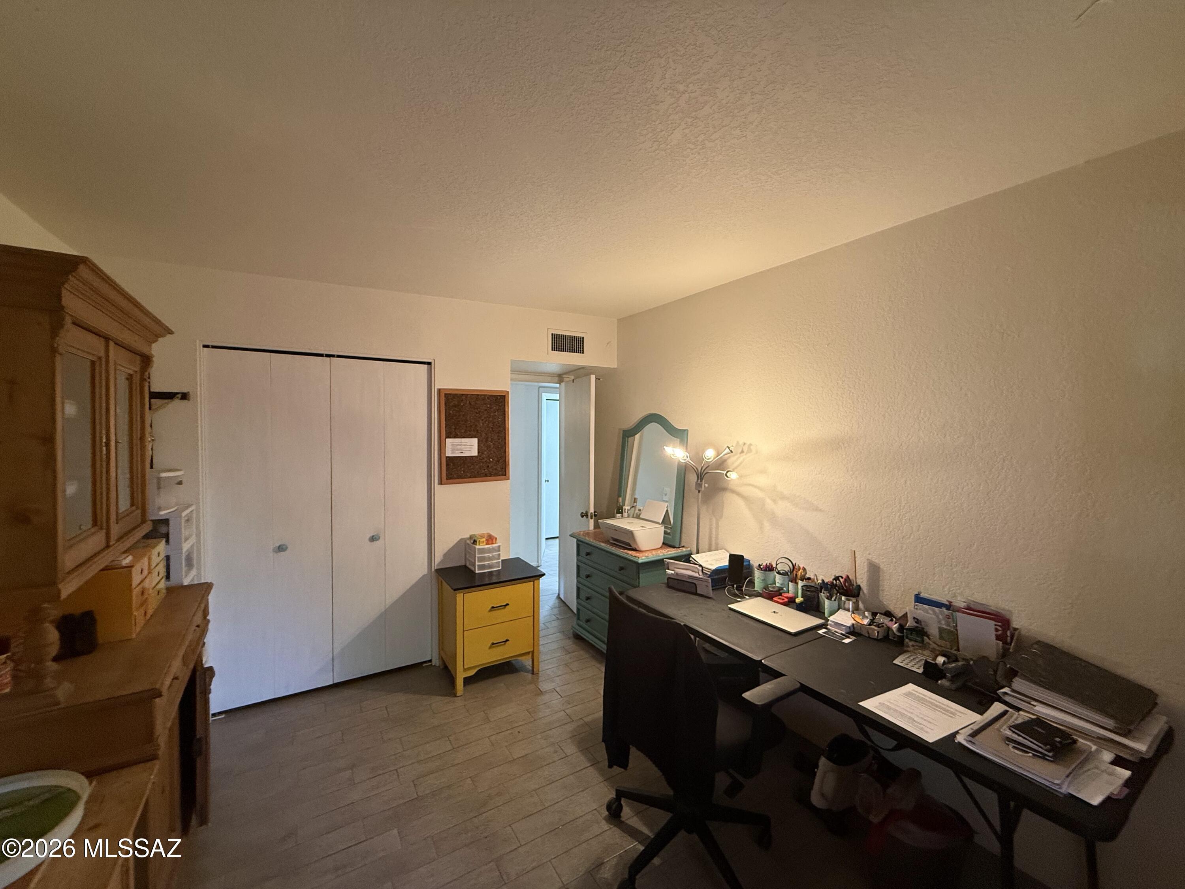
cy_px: 444
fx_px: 479
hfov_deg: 102.1
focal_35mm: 14
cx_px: 592
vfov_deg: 85.7
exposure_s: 1/60
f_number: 2.2
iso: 250
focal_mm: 2.22
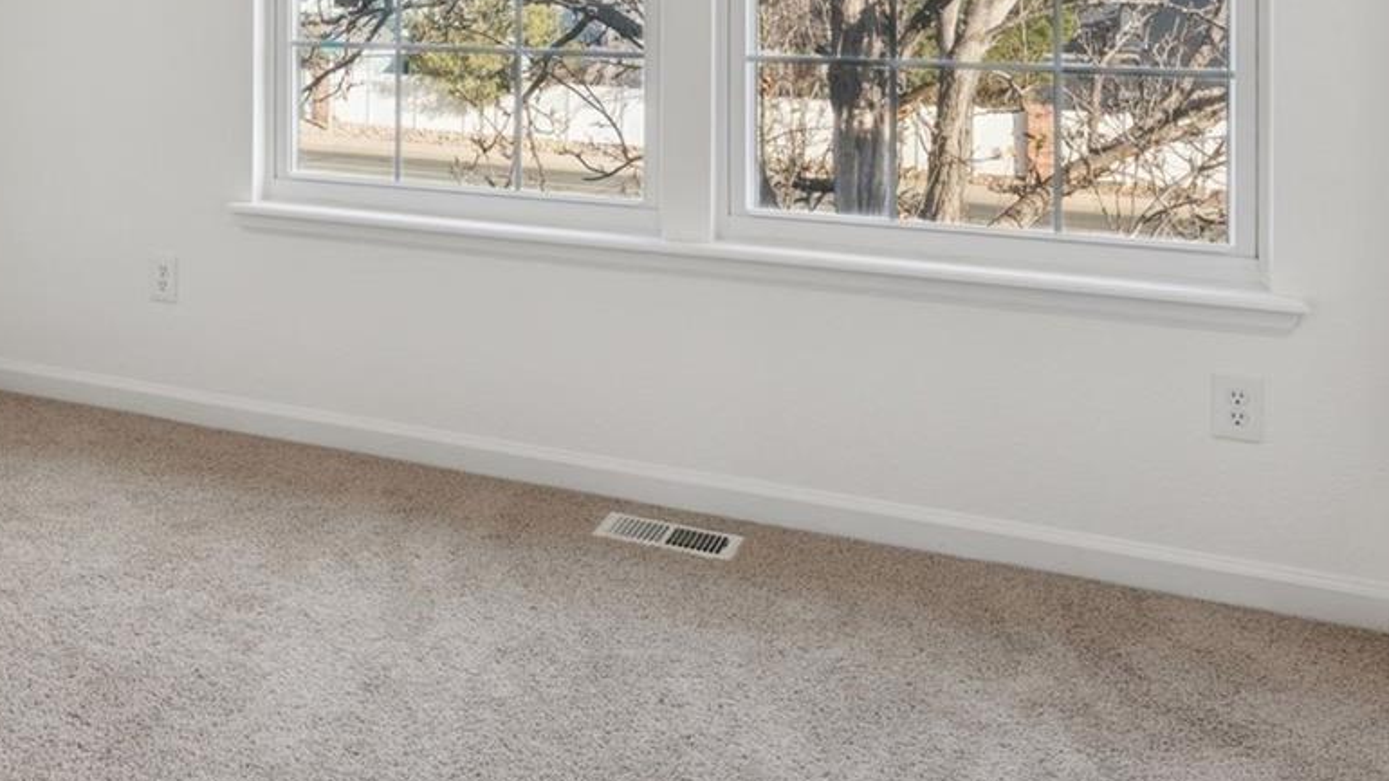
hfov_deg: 52.4
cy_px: -36
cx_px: 408
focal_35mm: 37
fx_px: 1363
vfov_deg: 29.4
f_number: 9
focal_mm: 17
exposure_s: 1/50
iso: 400
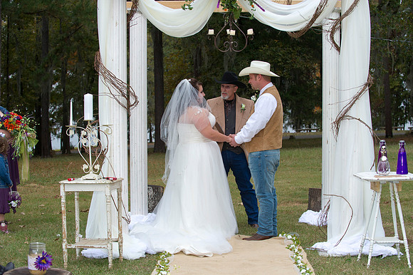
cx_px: 206
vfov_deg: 19.4
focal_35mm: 70
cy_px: 138
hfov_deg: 28.9
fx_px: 803
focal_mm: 70
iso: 800
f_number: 5
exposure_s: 1/100
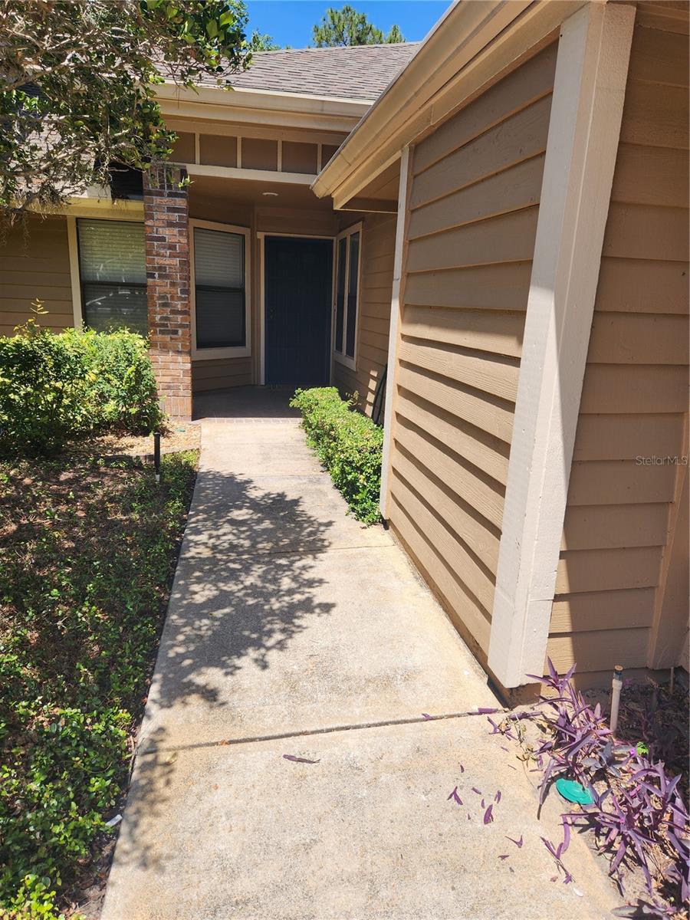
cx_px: 345
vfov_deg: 73.9
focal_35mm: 23
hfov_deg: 58.9
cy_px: 460
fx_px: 611
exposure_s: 1/1024
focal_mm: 5.4
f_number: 1.8
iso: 20
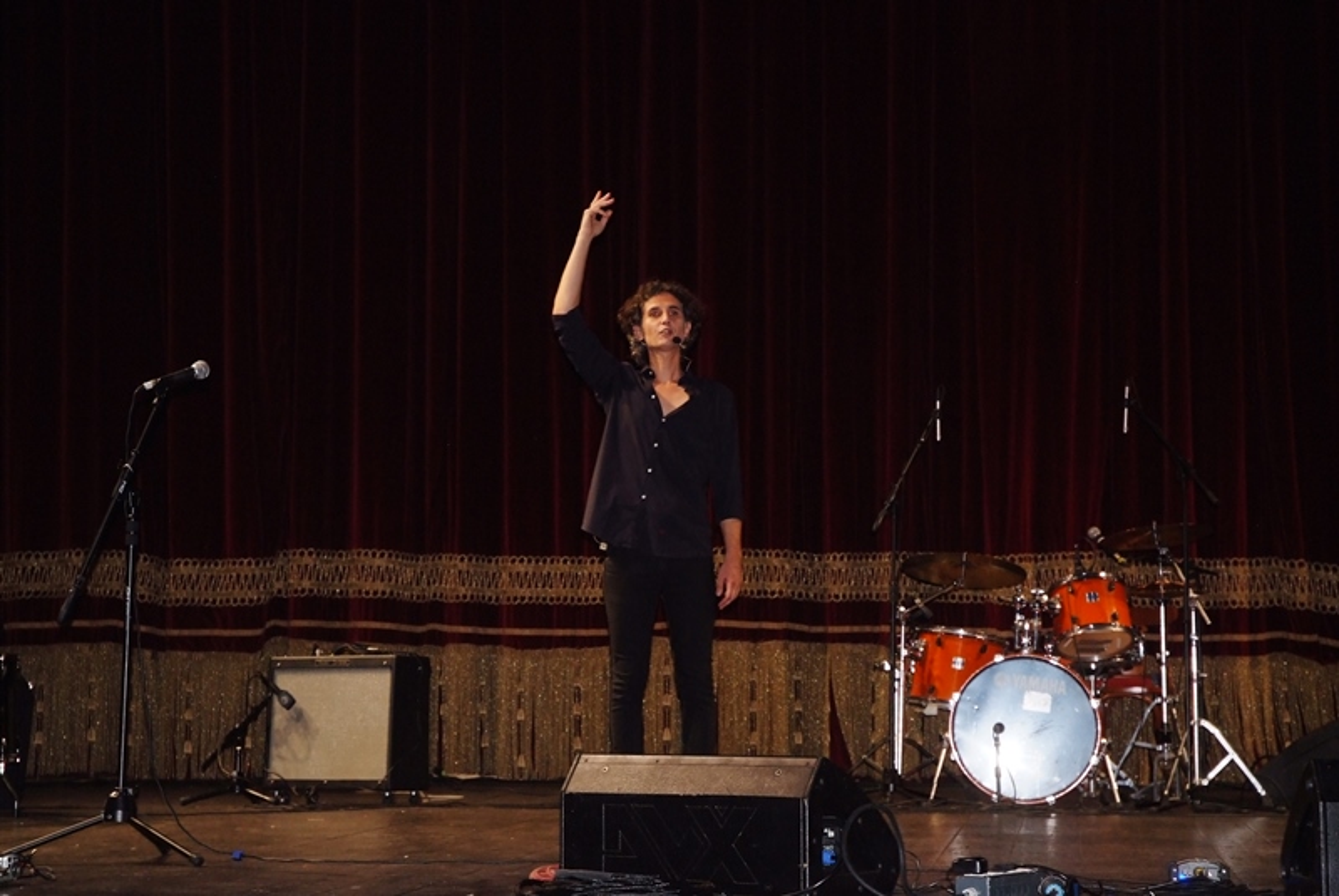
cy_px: 448
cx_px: 670
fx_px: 2680
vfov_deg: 19.0
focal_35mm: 72
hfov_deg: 28.0
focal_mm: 48
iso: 1250
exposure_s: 1/40
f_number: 4.5
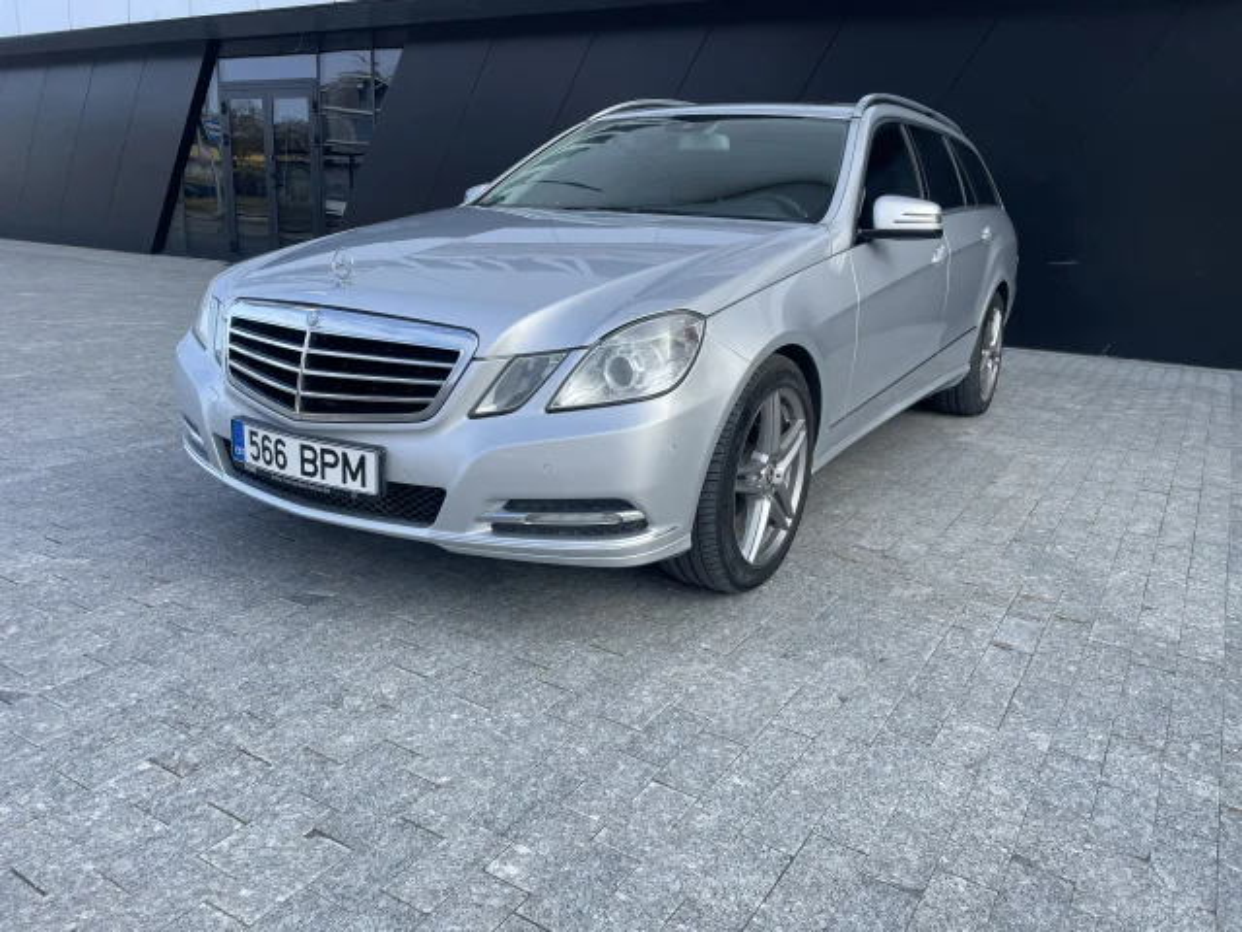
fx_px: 933
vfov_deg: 53.1
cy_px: 466
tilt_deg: -14.7
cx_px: 621
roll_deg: -3.2
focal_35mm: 26
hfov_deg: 67.3
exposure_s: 1/997
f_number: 1.6
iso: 32
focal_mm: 4.2
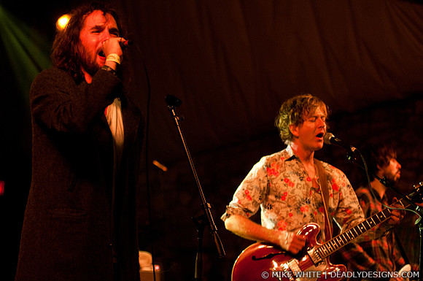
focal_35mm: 120
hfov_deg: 17.1
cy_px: 140
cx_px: 212
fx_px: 1408
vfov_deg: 11.4
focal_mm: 80
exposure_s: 1/125
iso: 1250
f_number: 2.8
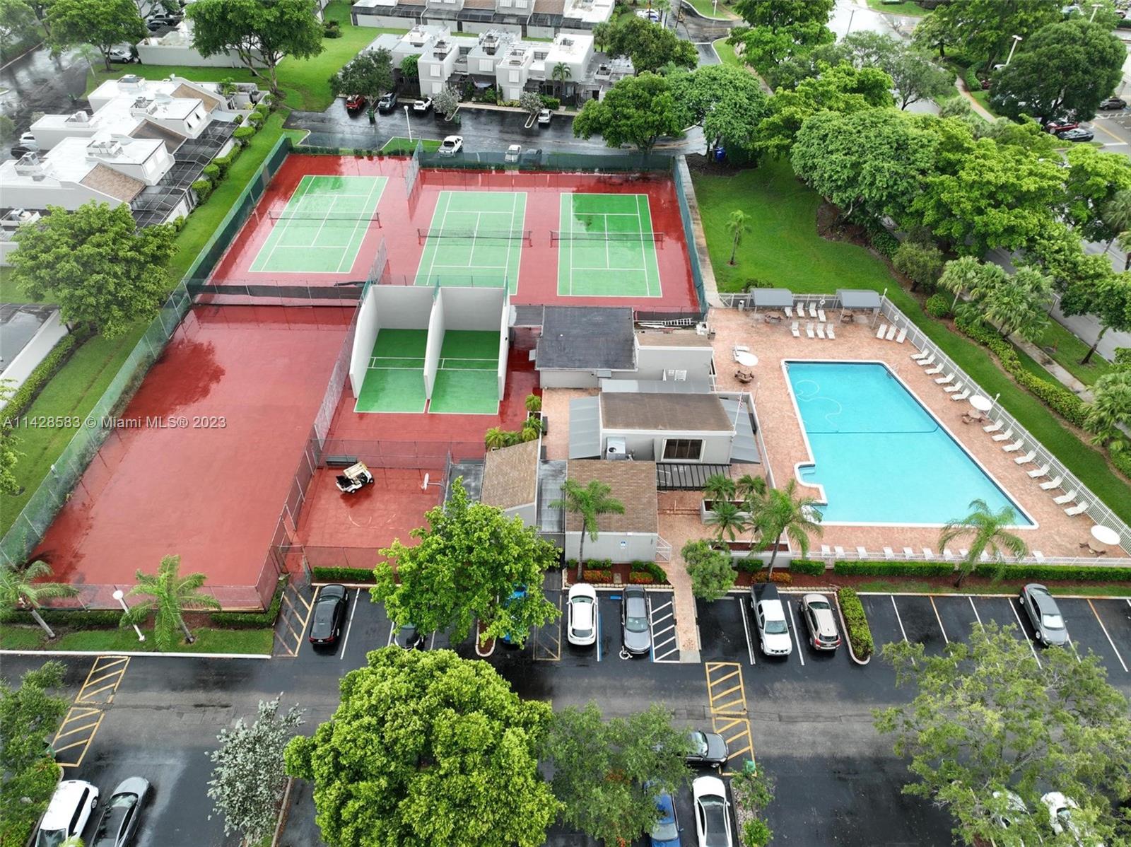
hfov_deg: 71.6
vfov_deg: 56.8
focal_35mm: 24
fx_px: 784
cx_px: 566
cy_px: 424
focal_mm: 12.29
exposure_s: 1/160
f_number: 2.8
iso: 110
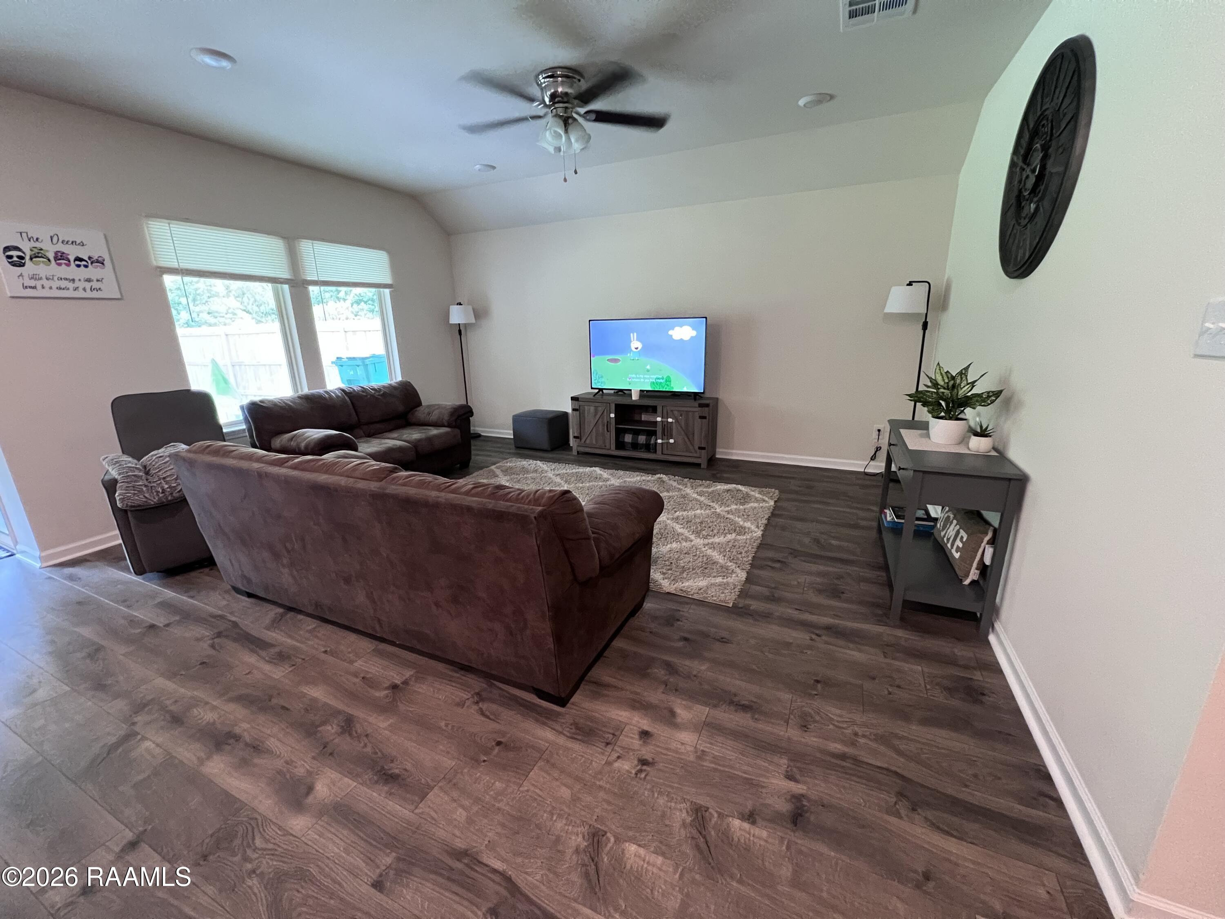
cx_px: 612
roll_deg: +1.7
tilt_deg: -16.0
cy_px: 460
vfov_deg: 89.9
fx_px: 460
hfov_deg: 106.2
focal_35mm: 13
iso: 640
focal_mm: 1.57
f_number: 1.8
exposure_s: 1/60
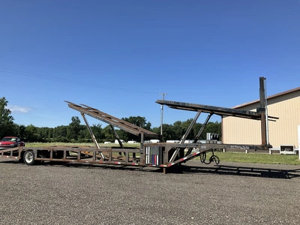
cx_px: 150
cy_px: 112
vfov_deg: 48.2
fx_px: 251
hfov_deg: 61.7
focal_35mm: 29
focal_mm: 3
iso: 25
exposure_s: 1/1912
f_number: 1.8
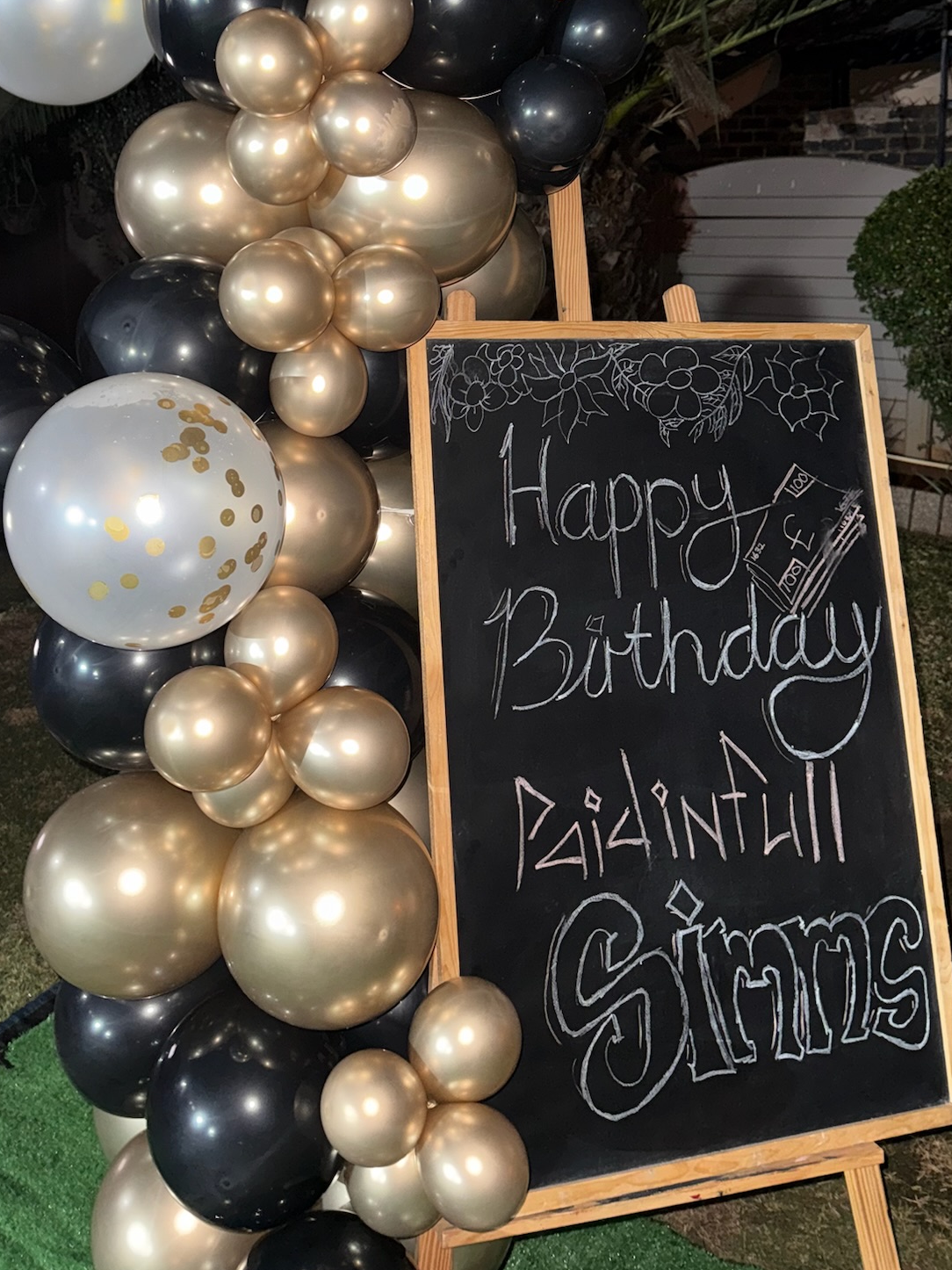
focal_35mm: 34
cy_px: 391
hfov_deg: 41.7
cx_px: 401
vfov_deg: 52.6
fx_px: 1247
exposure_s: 1/4
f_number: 1.78
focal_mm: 6.76
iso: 100
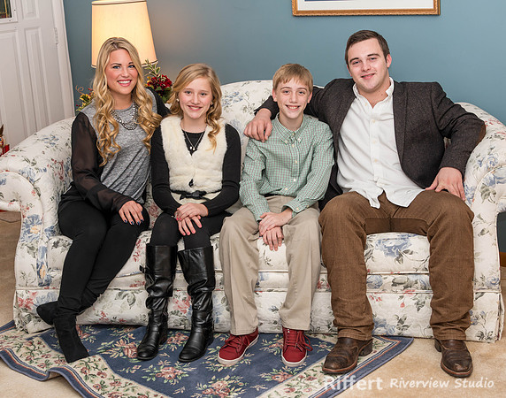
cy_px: 197
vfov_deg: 26.1
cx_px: 233
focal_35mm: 58
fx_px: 860
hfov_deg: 32.8
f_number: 8
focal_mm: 48
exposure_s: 1/30
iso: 320
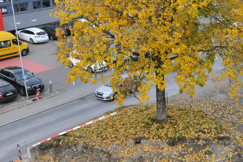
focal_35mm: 62
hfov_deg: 31.2
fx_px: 418
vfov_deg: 21.9
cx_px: 210
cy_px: 89
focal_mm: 16
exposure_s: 1/320
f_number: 9
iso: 800
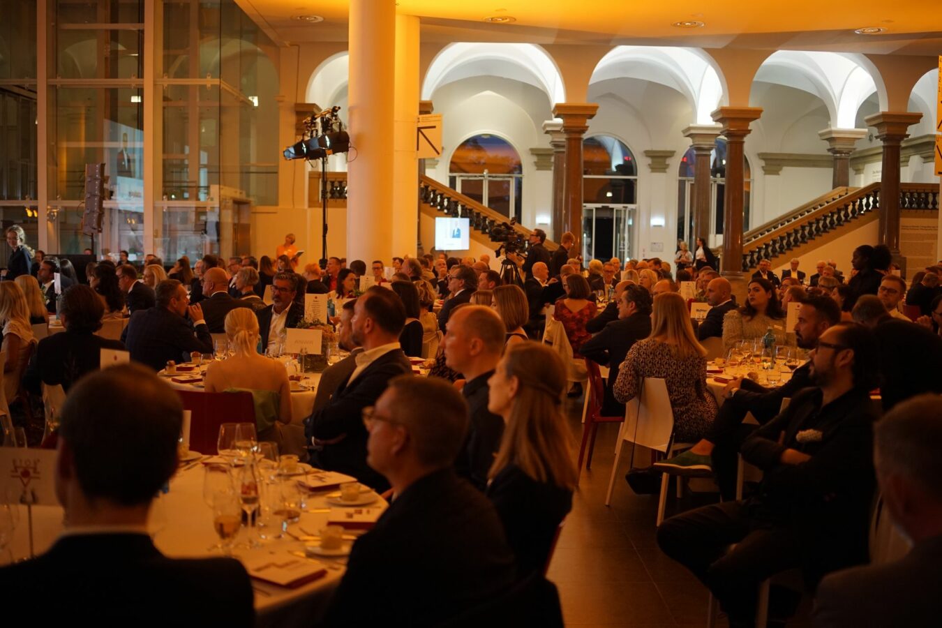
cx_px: 471
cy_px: 314
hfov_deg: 54.4
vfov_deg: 37.9
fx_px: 916
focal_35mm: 35
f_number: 2
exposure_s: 1/60
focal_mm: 35
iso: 800
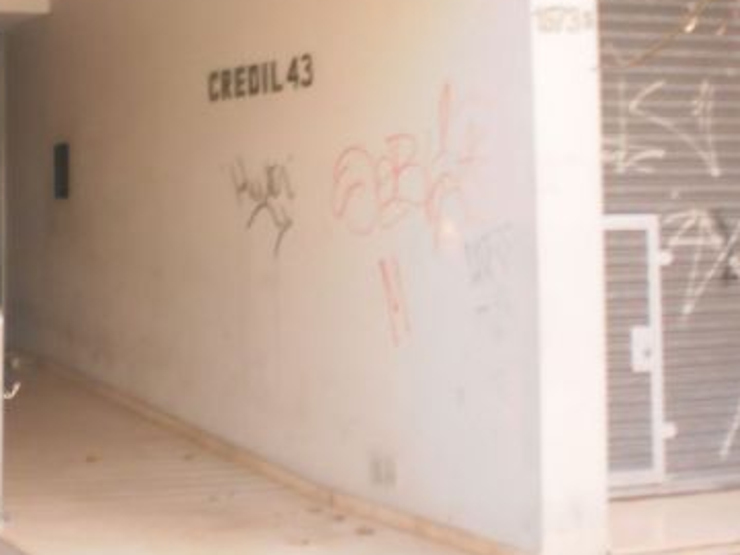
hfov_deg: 23.6
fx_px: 1710
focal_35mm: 80
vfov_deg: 18.2
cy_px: 60
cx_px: 37
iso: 200
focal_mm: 6.3
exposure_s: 1/100
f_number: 3.1
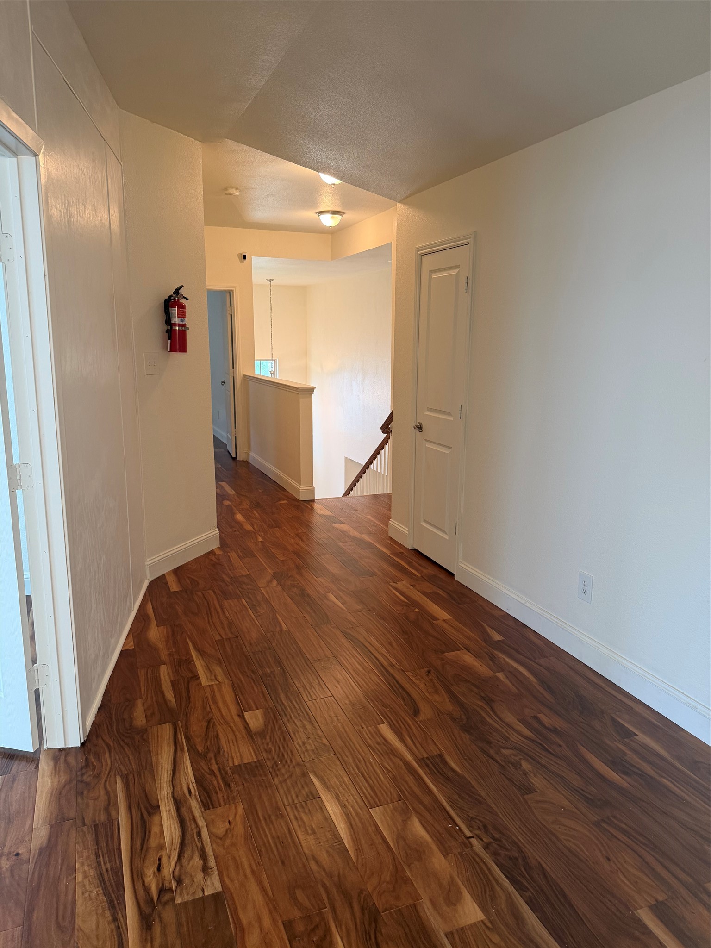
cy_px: 474
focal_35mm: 24
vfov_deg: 71.6
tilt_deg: -12.5
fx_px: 657
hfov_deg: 56.8
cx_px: 356
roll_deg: -0.8
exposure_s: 1/60
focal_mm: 6.76
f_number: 1.78
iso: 250
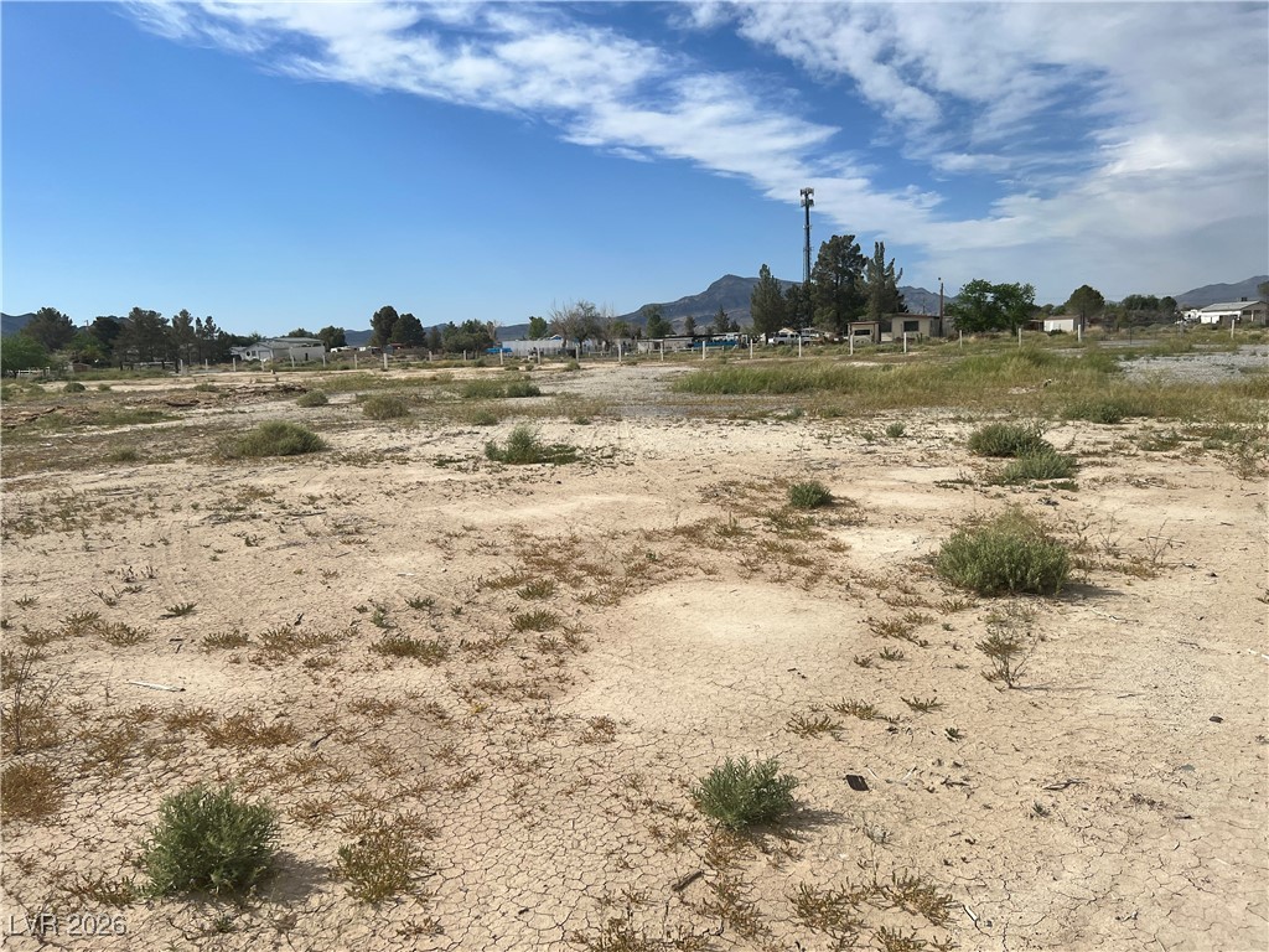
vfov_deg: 53.1
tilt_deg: -7.0
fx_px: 953
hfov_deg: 67.3
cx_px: 634
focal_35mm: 26
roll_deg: +2.3
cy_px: 476
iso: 50
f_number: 1.5
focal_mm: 5.7
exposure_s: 1/10309
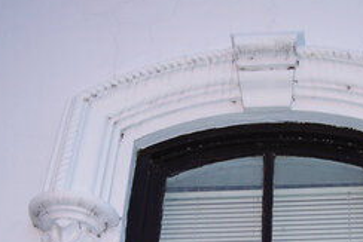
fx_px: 757
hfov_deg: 26.8
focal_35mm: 75
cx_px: 251
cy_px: 153
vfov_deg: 18.2
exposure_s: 1/610
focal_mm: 7.3
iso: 79
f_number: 3.28
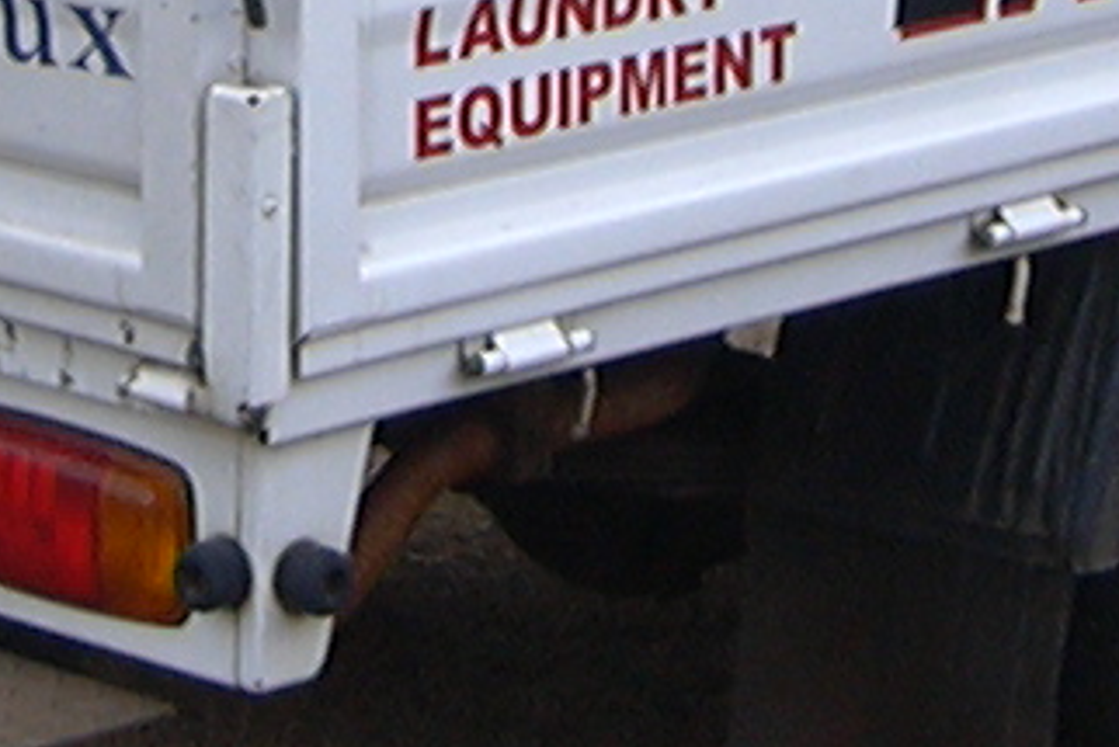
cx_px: 417
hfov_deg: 11.3
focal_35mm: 181
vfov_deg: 7.4
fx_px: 5628
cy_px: -657
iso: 100
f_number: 2.8
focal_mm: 5.4
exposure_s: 1/248
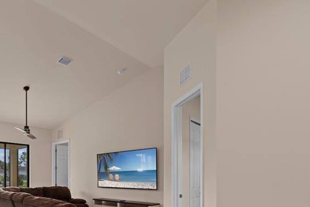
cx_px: 38
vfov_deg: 46.2
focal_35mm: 26
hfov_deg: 60.2
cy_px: 175
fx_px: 224
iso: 400
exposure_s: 1/2
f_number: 11
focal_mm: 14
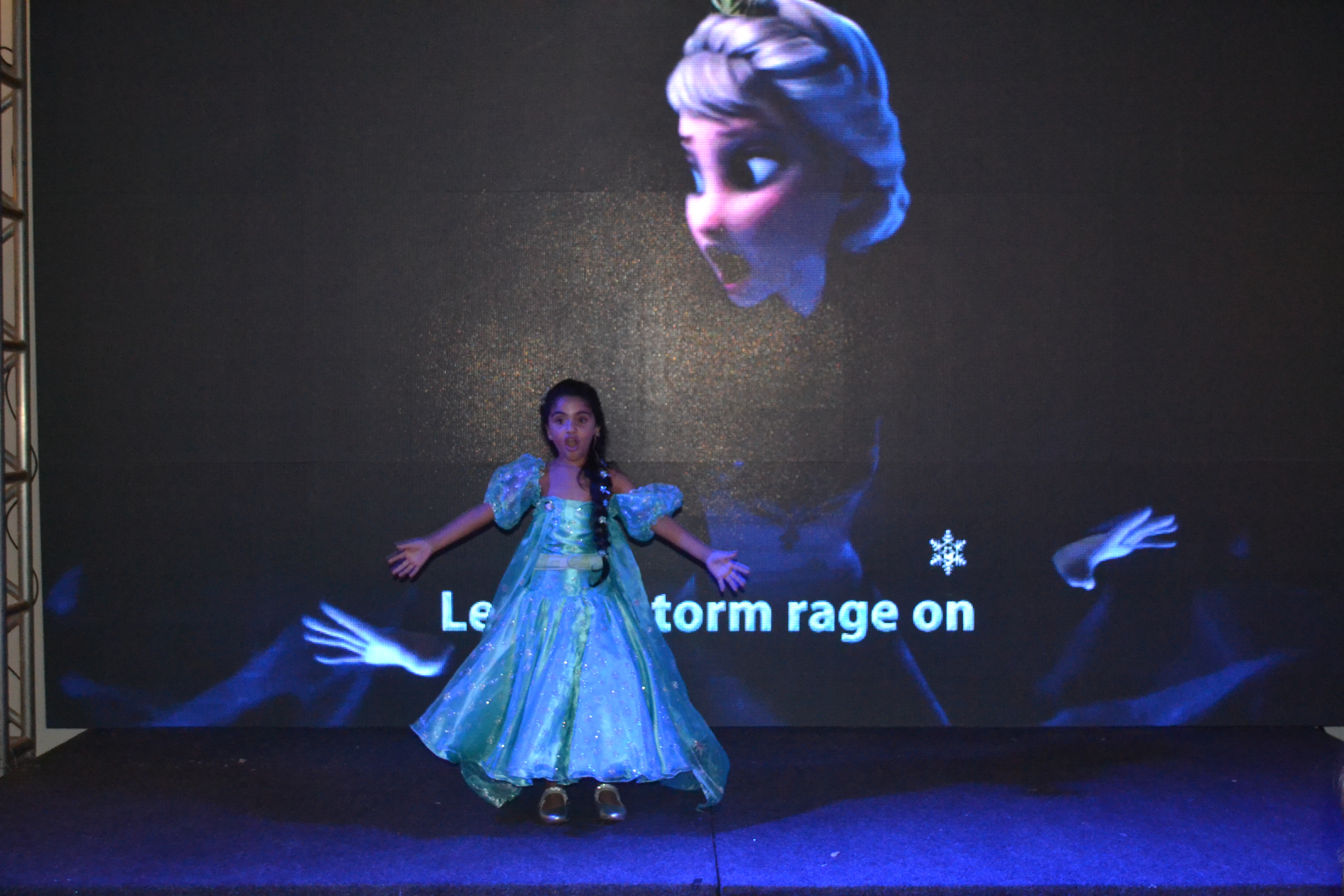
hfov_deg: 46.4
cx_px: 672
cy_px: 448
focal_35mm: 42
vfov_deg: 31.9
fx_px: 1568
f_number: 4.5
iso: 3200
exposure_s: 1/60
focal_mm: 28
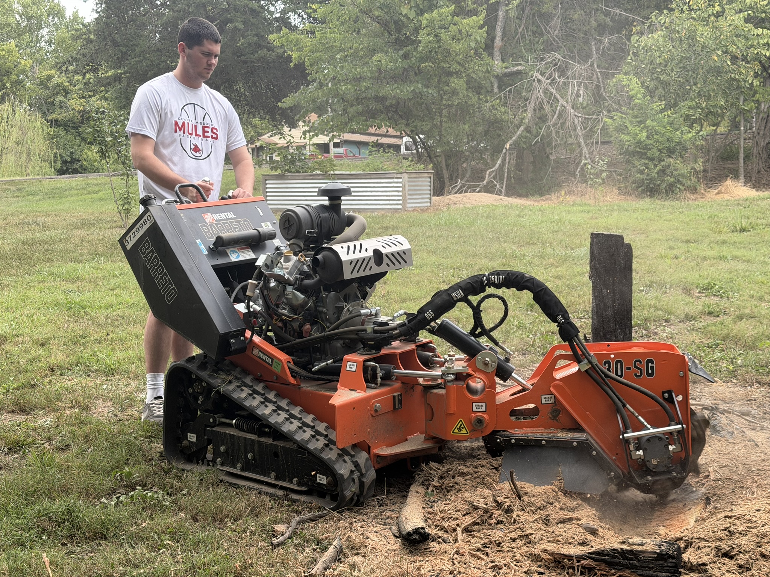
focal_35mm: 48
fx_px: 1068
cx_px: 385
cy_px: 288
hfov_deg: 39.7
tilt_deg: -3.1
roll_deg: -0.1
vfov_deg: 30.3
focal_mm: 6.76
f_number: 1.78
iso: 64
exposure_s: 1/371
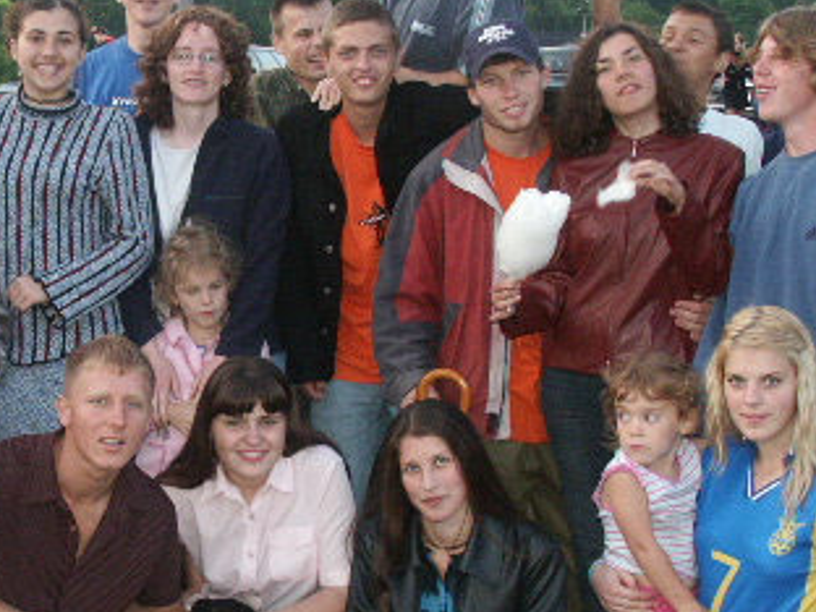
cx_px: 212
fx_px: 1839
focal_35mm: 78
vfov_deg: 18.9
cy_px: 282
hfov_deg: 24.8
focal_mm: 9.78
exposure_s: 1/90
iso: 200
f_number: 2.8
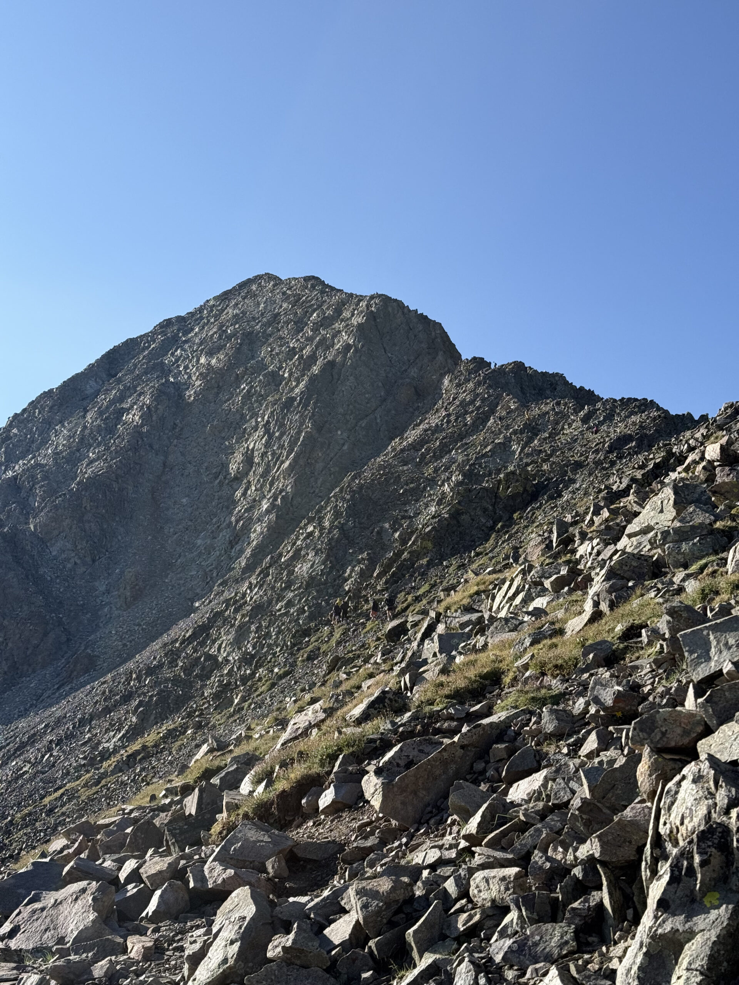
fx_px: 1366
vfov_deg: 39.7
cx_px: 370
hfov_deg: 30.3
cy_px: 492
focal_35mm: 48
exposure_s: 1/3096
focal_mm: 6.76
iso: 64
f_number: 1.78
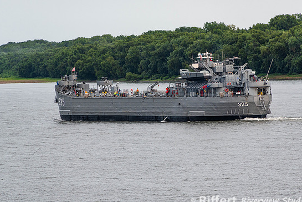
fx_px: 2719
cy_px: 103
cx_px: 154
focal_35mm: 324
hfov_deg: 6.4
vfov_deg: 4.2
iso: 900
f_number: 8
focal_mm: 300
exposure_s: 1/160
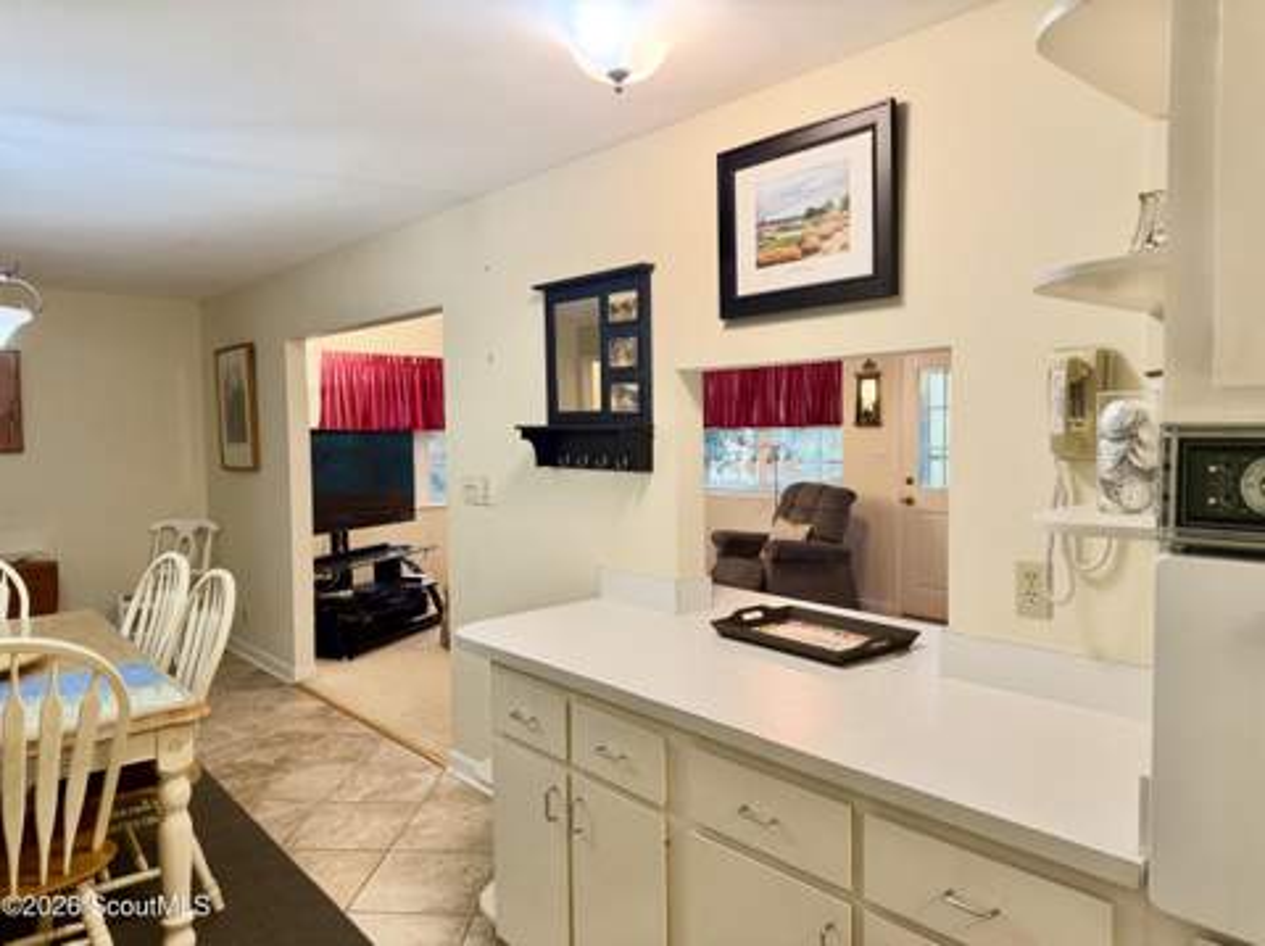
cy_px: 473
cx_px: 632
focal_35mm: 24
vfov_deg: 56.7
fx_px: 876
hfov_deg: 71.7
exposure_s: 1/60
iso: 160
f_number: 1.78
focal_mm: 6.76
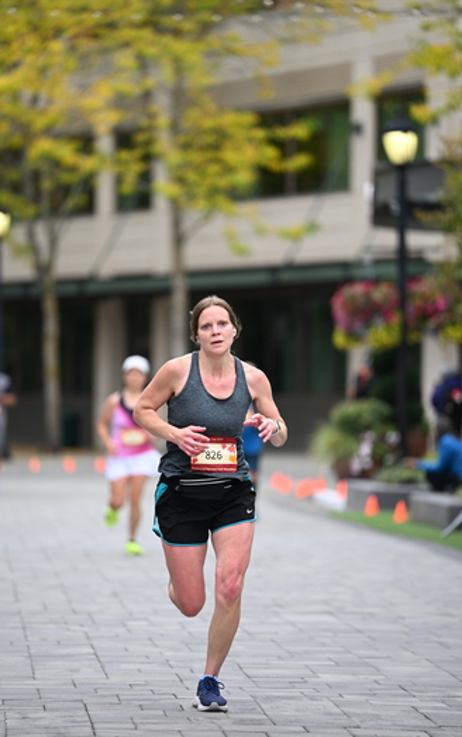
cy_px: 383
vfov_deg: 9.8
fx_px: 4306
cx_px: 206
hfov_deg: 6.1
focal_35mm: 214
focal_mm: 200
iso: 640
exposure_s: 1/2000
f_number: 2.8
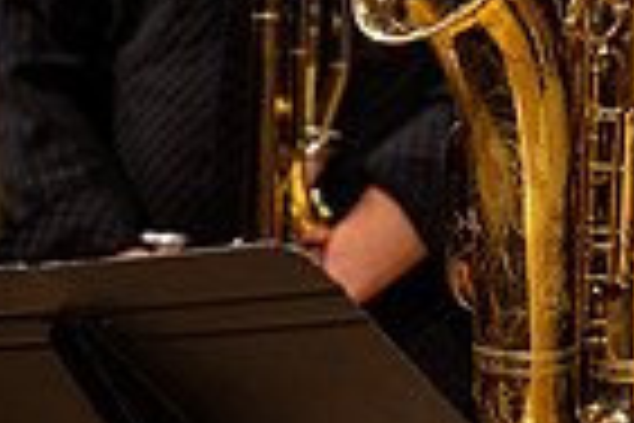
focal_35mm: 554
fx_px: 9756
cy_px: -270
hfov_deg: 3.7
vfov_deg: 2.5
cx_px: 985
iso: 1000
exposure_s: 1/320
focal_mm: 130
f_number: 2.8
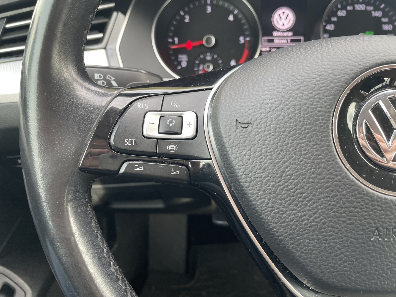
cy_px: 148
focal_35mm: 26
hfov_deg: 67.3
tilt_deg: -28.6
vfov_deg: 53.1
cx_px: 198
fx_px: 297
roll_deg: +1.0
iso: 125
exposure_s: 1/117
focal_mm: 4.2
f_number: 1.6
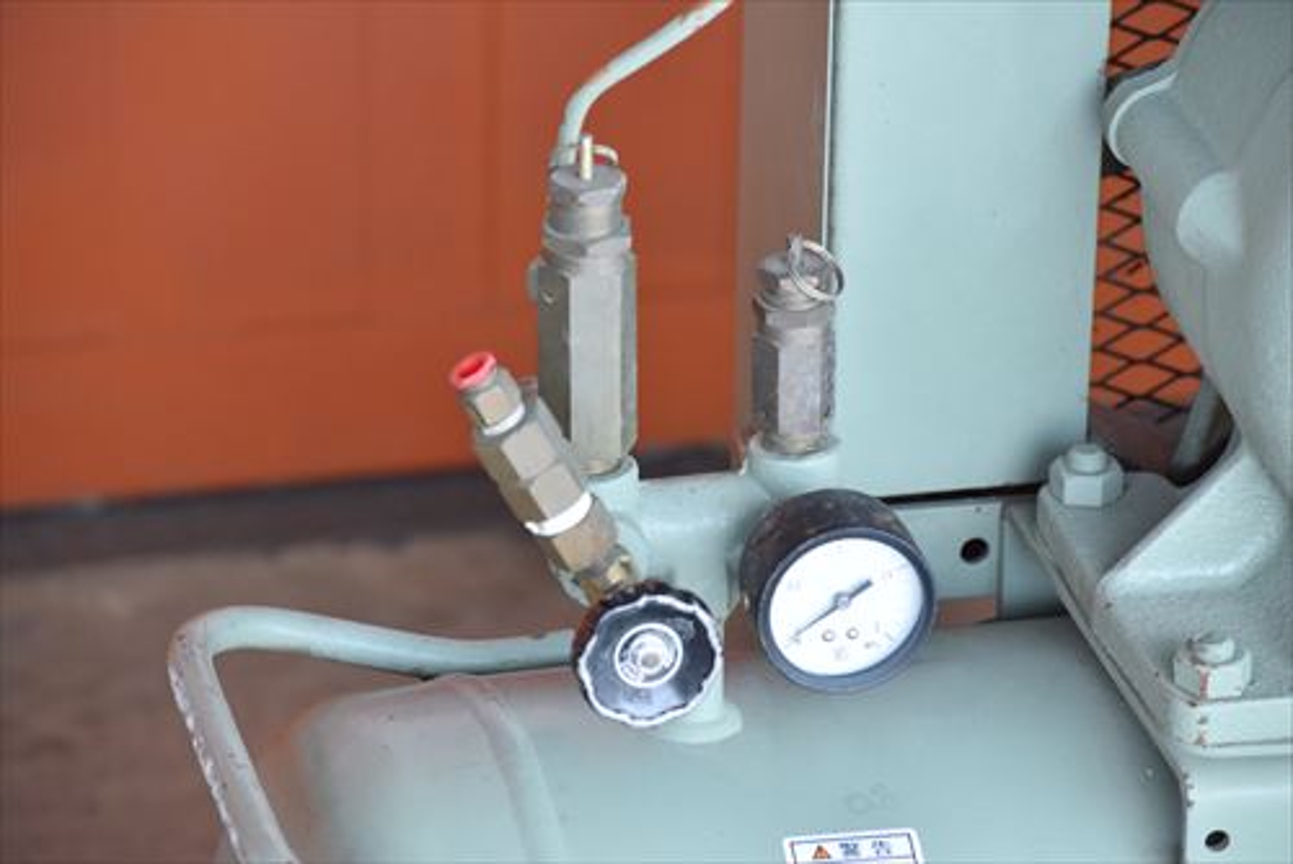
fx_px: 6738
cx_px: 646
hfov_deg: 11.0
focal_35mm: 188
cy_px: 432
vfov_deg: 7.3
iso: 1250
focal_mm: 125
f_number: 6.3
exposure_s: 1/250
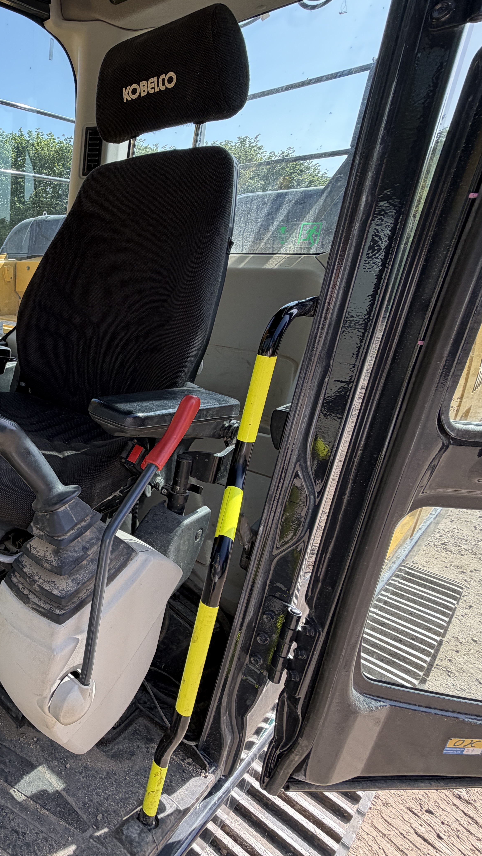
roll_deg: +2.4
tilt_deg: -20.3
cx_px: -43
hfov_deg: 42.6
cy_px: 422
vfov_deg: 83.8
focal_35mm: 21
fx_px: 477
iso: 50
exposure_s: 1/346
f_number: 2.2
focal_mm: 2.22
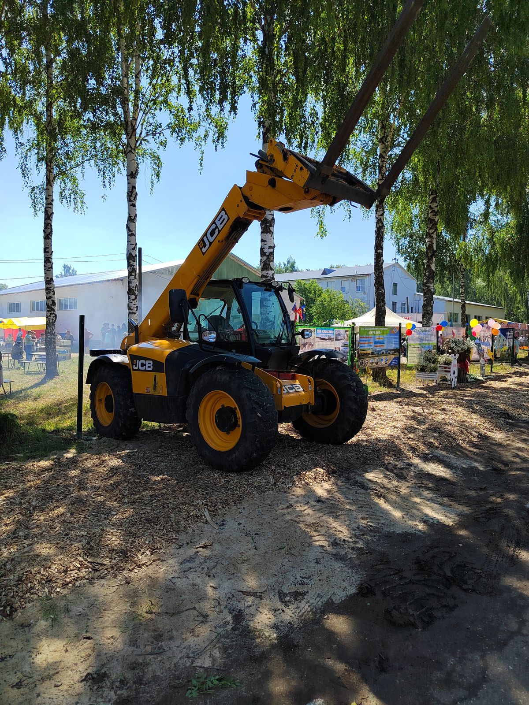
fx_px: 469
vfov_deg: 73.9
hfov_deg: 58.9
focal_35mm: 23
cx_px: 264
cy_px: 352
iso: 247
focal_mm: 5.52
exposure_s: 1/1780
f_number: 1.9
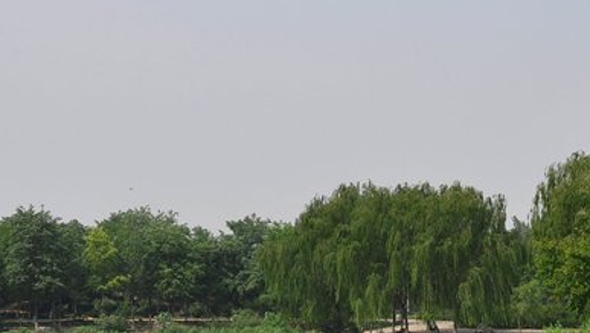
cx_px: 538
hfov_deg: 20.6
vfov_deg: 11.7
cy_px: 402
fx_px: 1586
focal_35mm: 101
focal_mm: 25
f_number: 13
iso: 200
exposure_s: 1/160
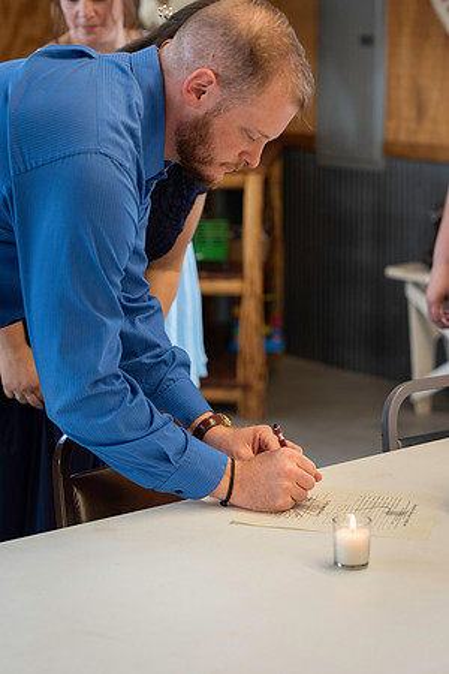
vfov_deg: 23.9
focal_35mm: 85
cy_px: 337
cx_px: 224
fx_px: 1590
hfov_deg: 16.1
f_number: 3.5
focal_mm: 85
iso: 640
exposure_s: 1/125
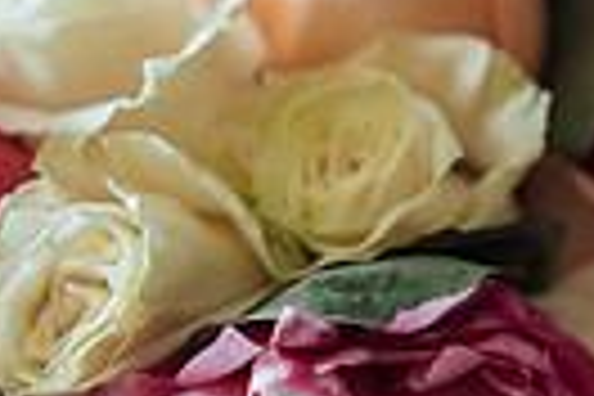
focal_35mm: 154
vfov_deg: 8.9
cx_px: 693
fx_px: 2541
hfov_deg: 13.0
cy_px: 272
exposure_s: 1/200
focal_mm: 35
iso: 400
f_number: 1.4
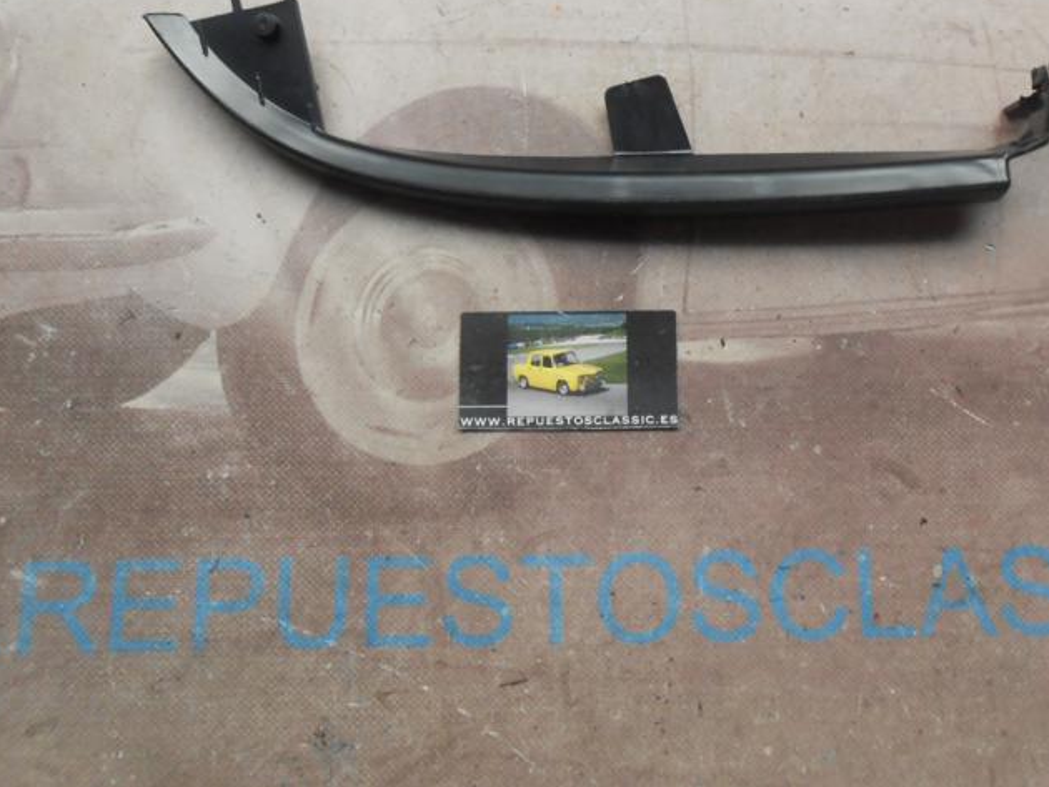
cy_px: 290
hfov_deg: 55.0
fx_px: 1000
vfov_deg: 42.6
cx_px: 623
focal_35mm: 33
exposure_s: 1/30
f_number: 3.5
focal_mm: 4.6
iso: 160
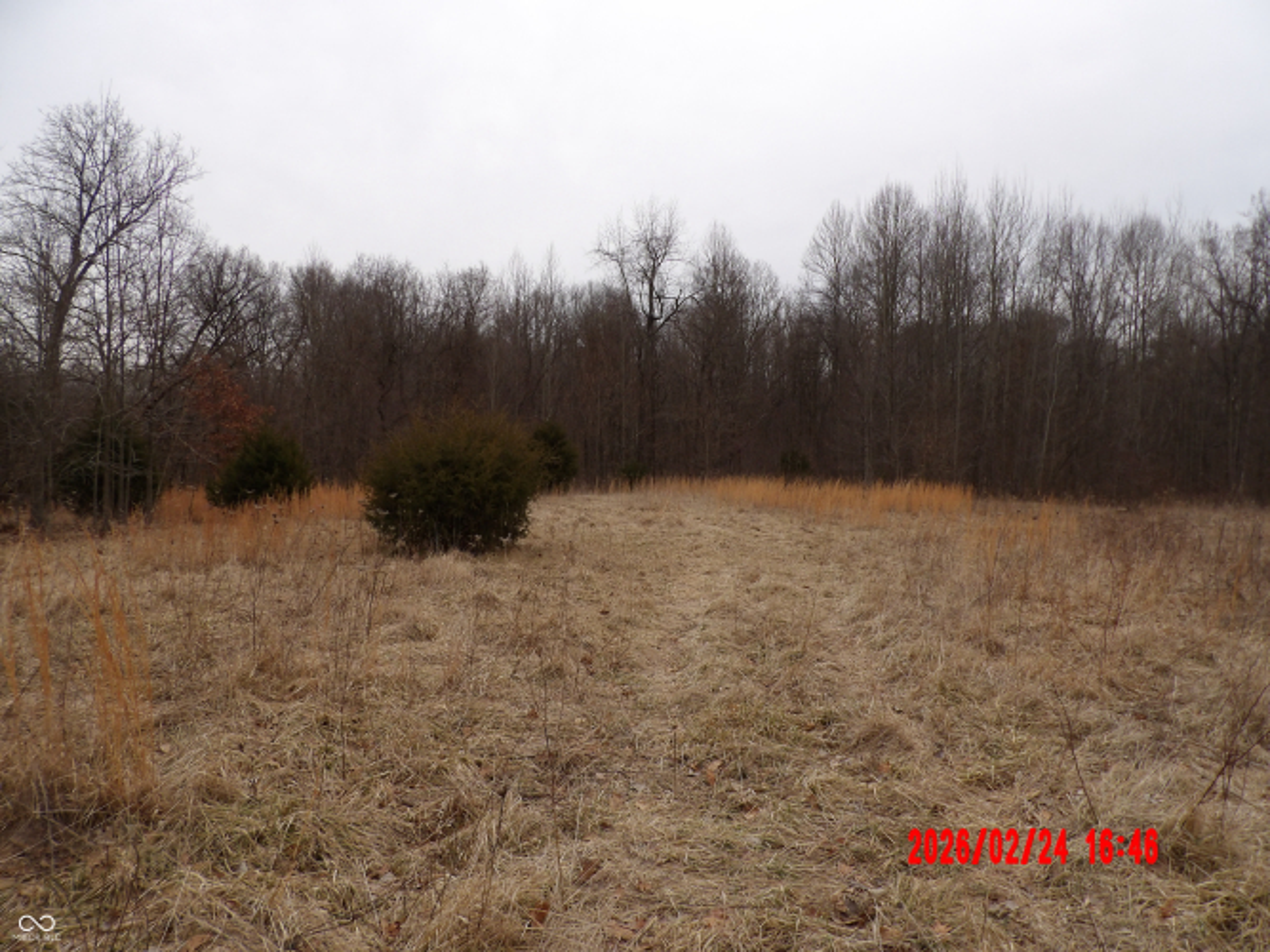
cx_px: 635
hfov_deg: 71.6
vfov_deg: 56.8
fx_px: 880
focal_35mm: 24
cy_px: 476
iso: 100
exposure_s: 1/539
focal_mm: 4.3
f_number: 3.2
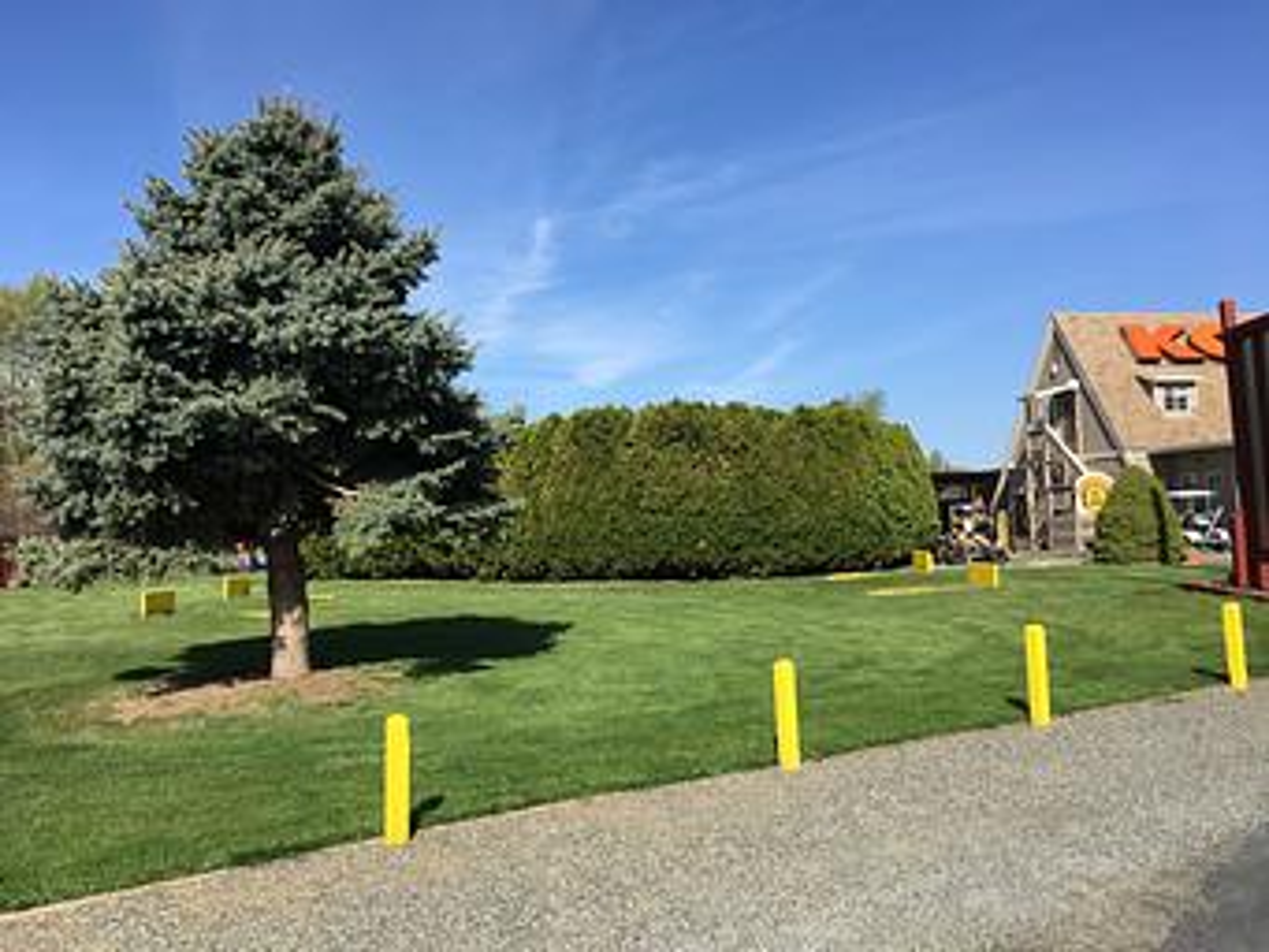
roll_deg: +0.9
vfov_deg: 48.3
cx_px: 634
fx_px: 1063
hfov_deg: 61.6
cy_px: 476
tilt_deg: +3.8
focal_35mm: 29
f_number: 2.2
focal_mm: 4.15
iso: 25
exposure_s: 1/1425
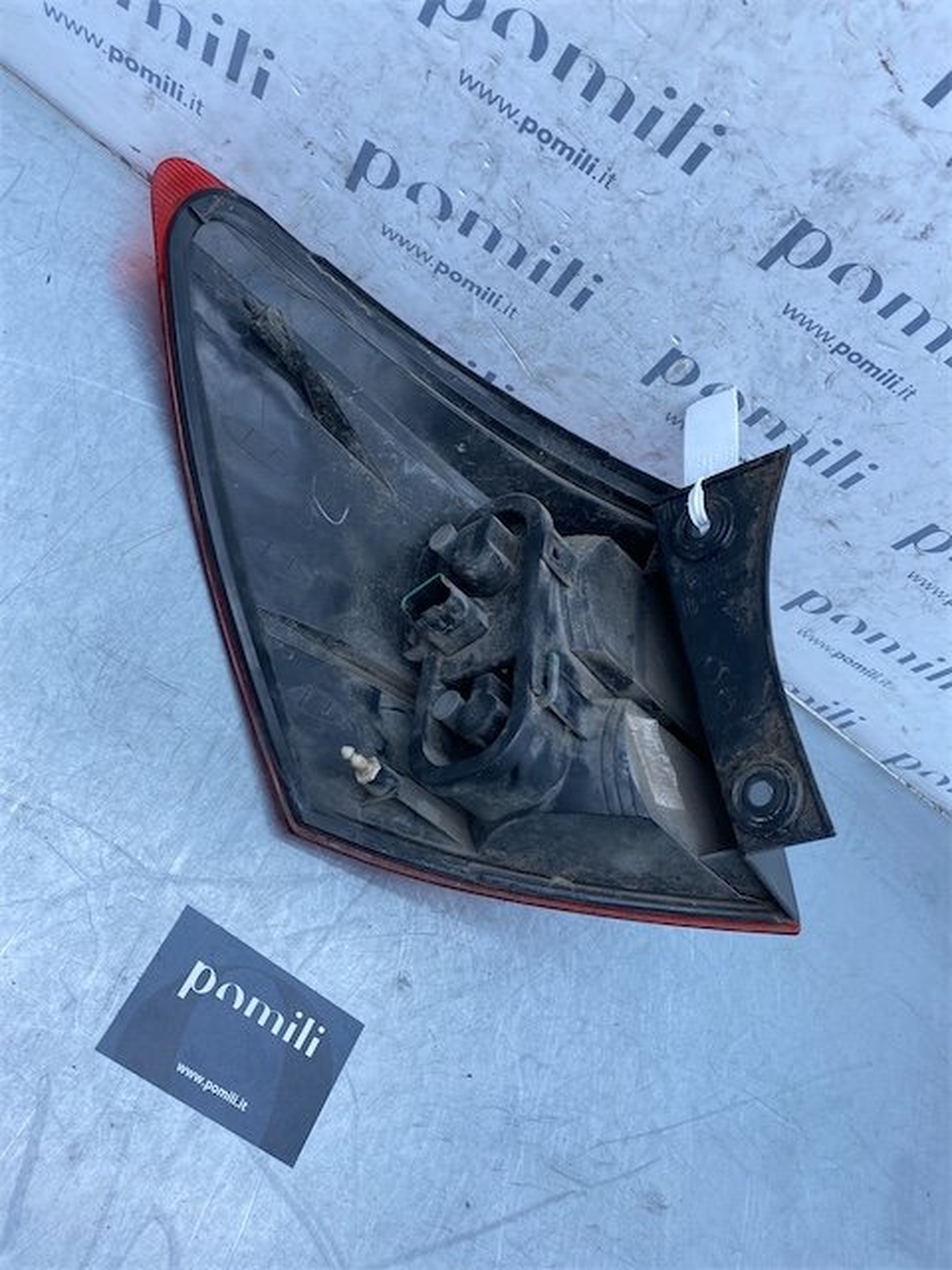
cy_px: 635
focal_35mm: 26
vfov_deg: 67.3
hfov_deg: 53.1
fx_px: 953
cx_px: 476
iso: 32
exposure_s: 1/662
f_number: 1.8
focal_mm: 4.25
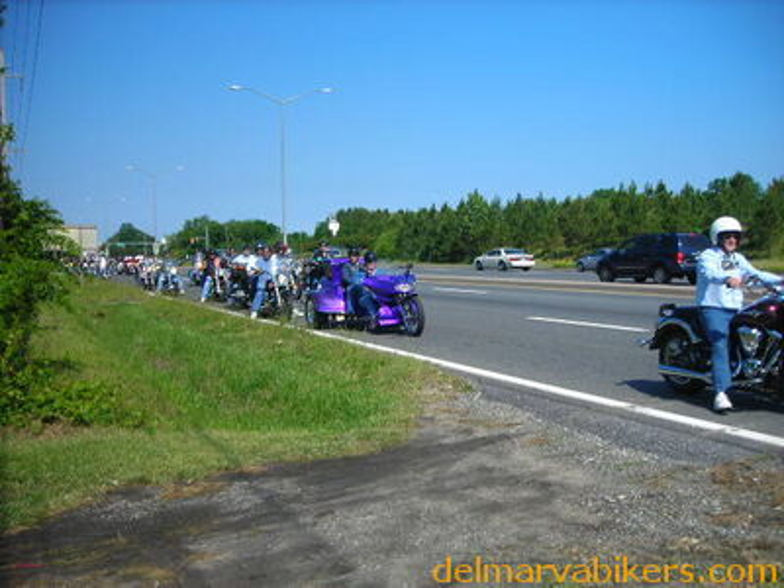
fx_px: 861
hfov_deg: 49.0
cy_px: 294
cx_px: 392
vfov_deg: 37.7
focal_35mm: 38
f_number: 6.4
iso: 50
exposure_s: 1/160
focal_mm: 6.3
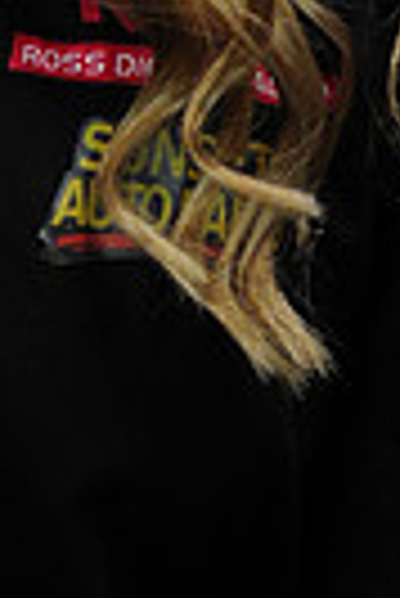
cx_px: -187
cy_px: -674
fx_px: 8893
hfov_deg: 2.6
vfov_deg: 3.8
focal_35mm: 535
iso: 640
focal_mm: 82
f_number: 4
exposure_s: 1/125
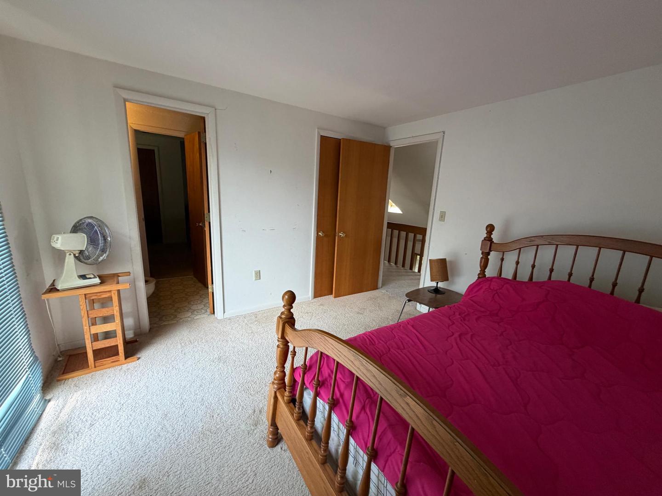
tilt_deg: -12.3
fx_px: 268
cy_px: 248
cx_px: 331
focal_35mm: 14
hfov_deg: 102.1
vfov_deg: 85.7
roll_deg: -3.0
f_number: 2.2
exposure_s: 1/121
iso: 250
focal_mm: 2.22
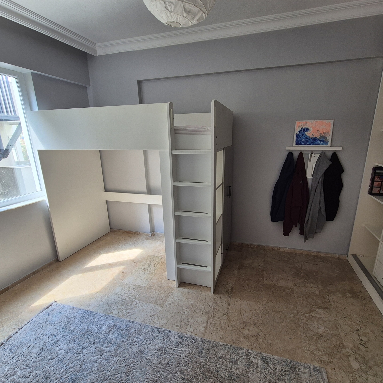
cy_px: 198
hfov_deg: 87.4
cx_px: 201
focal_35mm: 16
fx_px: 200
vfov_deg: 87.4
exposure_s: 1/50
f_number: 2.2
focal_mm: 2.2
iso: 50
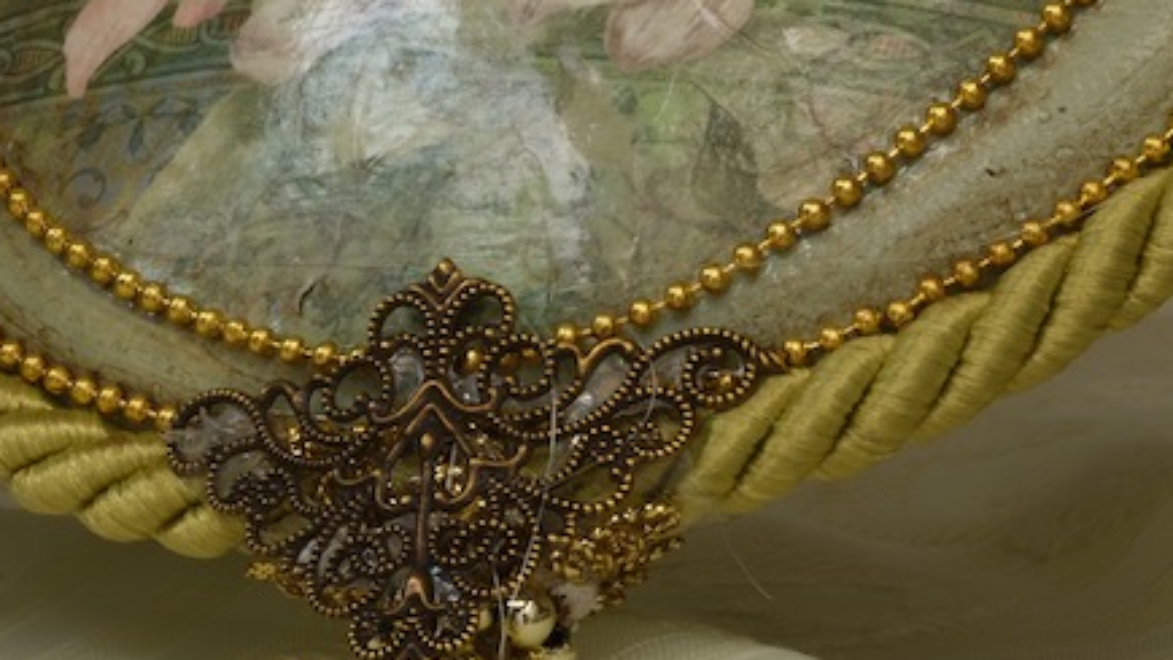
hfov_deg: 6.0
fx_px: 11107
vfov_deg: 3.4
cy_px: 1
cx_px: 836
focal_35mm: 357
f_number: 32
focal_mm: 120
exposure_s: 1/2
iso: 400
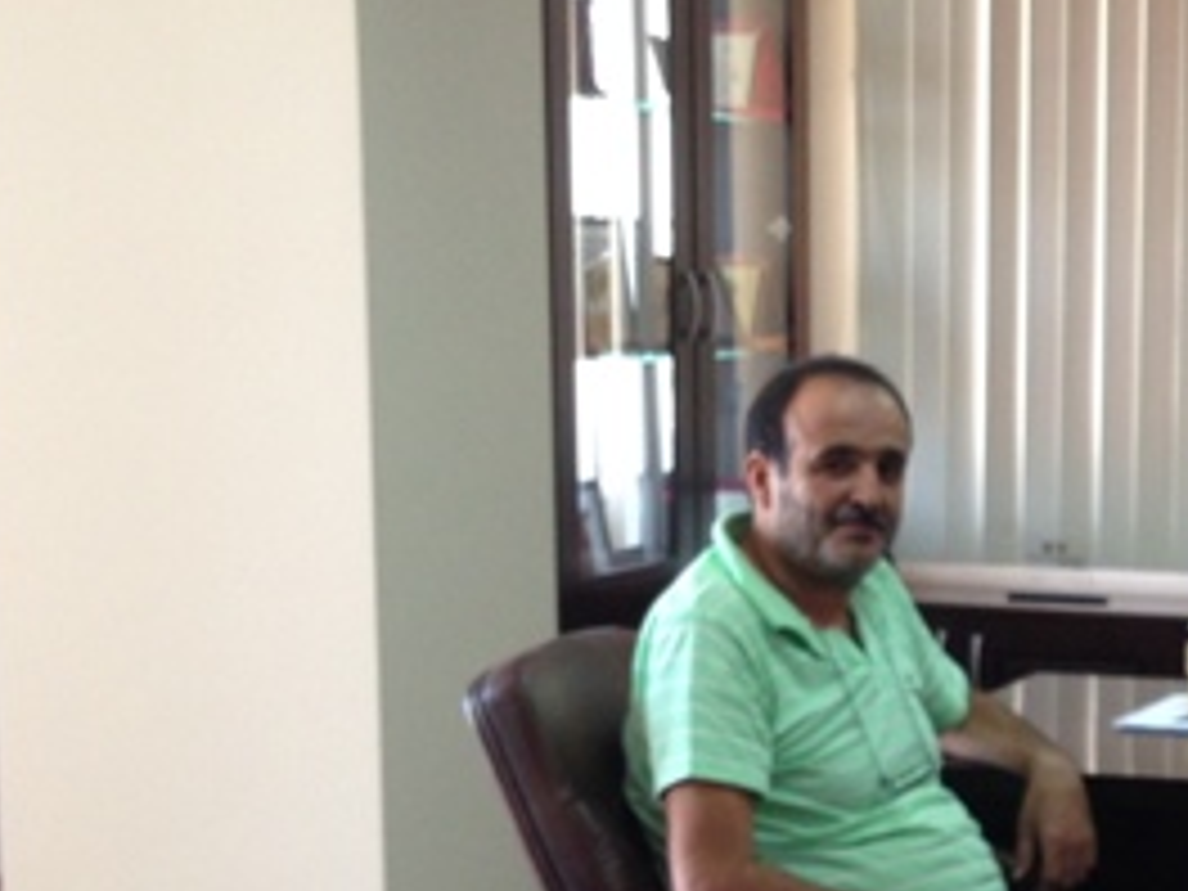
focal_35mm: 100
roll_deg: -2.7
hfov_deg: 19.0
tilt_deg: -10.1
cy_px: 801
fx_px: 3432
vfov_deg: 14.6
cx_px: 1251
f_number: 2.4
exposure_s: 1/20
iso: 64
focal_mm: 4.12
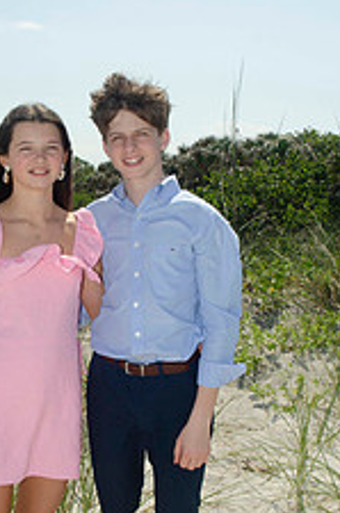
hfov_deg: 20.4
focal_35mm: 66
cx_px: 91
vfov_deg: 30.3
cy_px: 356
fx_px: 939
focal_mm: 22
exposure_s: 1/250
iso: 100
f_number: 9
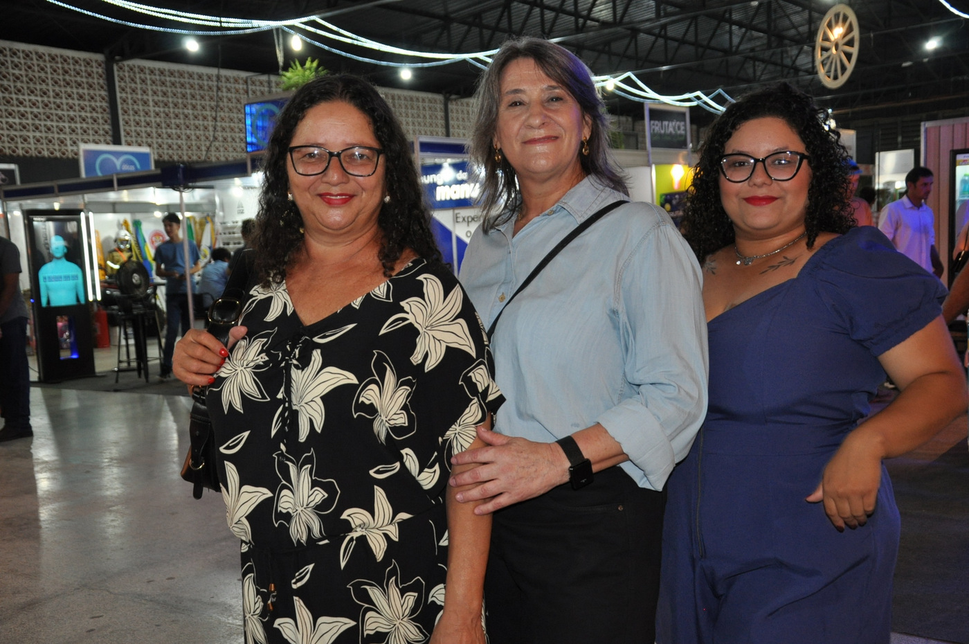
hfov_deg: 46.4
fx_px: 1129
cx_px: 484
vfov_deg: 31.8
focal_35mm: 42
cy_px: 322
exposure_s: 1/60
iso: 800
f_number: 4
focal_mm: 28
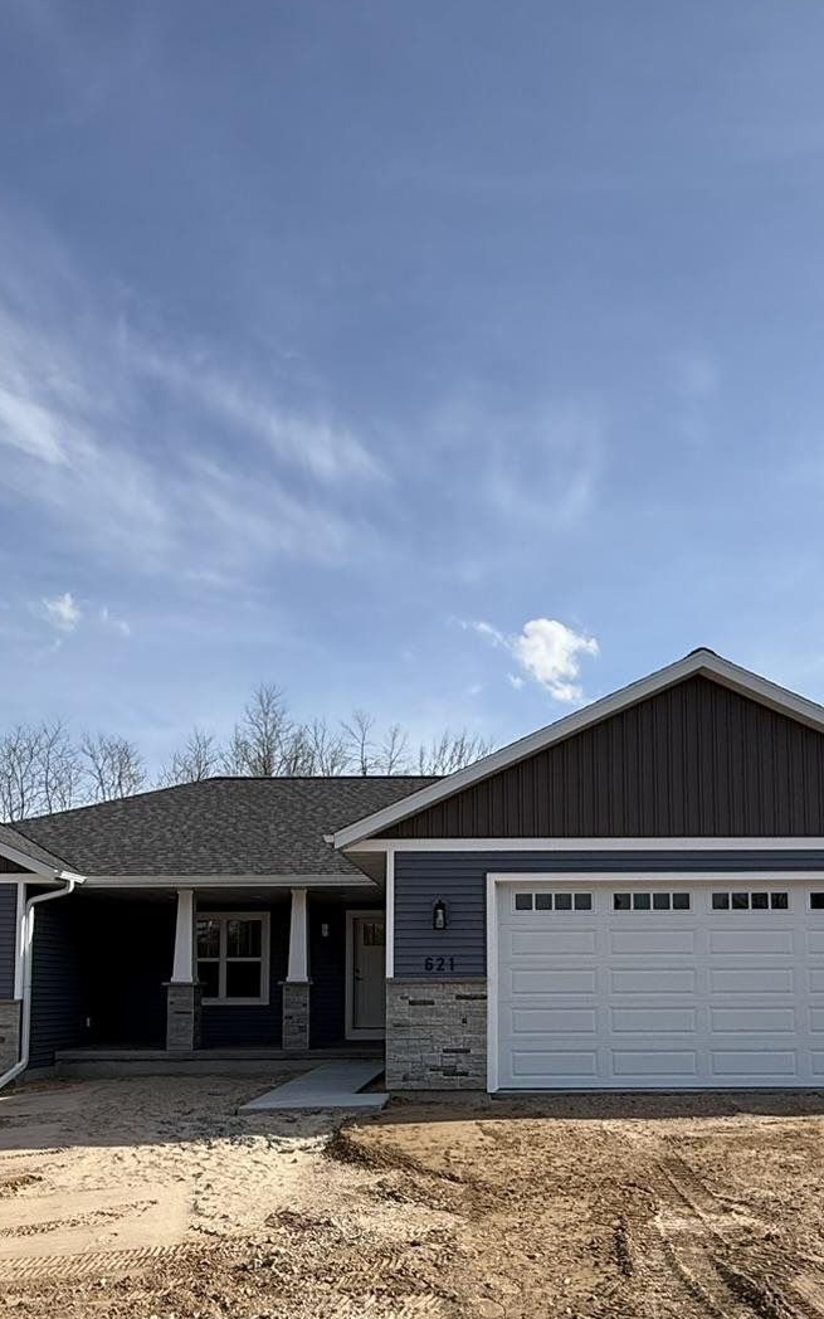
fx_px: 1042
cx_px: 512
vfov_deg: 62.5
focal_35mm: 29
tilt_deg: +5.1
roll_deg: +0.6
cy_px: 914
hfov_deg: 42.8
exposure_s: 1/2237
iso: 50
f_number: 2.2
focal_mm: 2.22
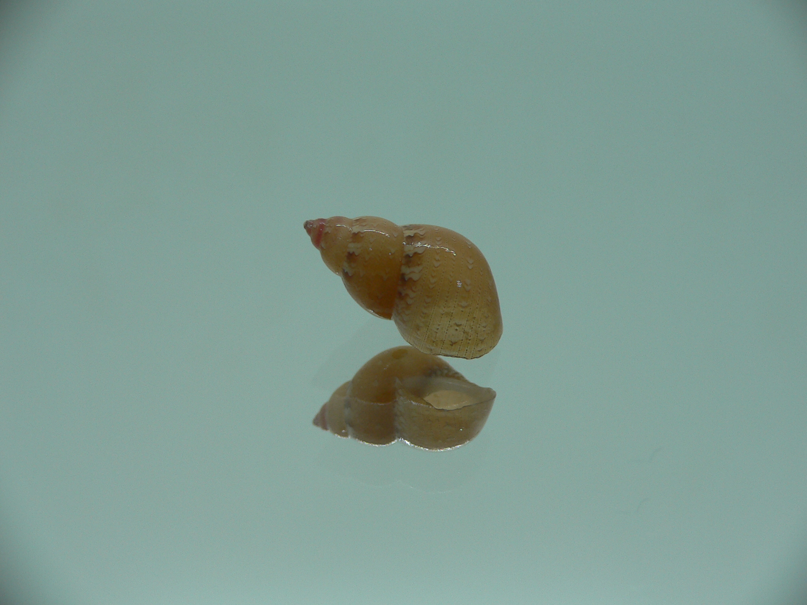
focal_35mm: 35
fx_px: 816
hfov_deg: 52.6
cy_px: 302
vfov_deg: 40.7
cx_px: 404
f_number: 2.8
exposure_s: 1/80
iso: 80
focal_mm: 4.6
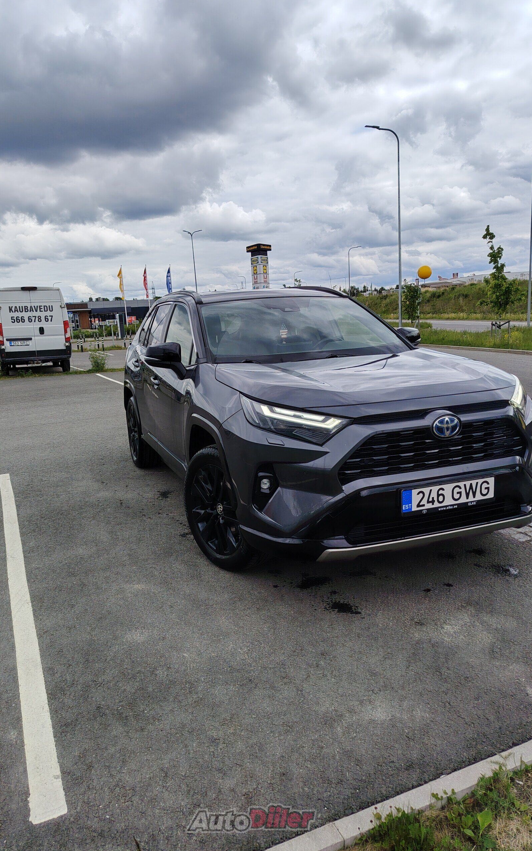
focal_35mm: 26
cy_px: 432
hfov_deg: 47.6
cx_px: 251
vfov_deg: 70.4
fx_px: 603
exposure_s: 1/1012
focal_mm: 5.25
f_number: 1.75
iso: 101
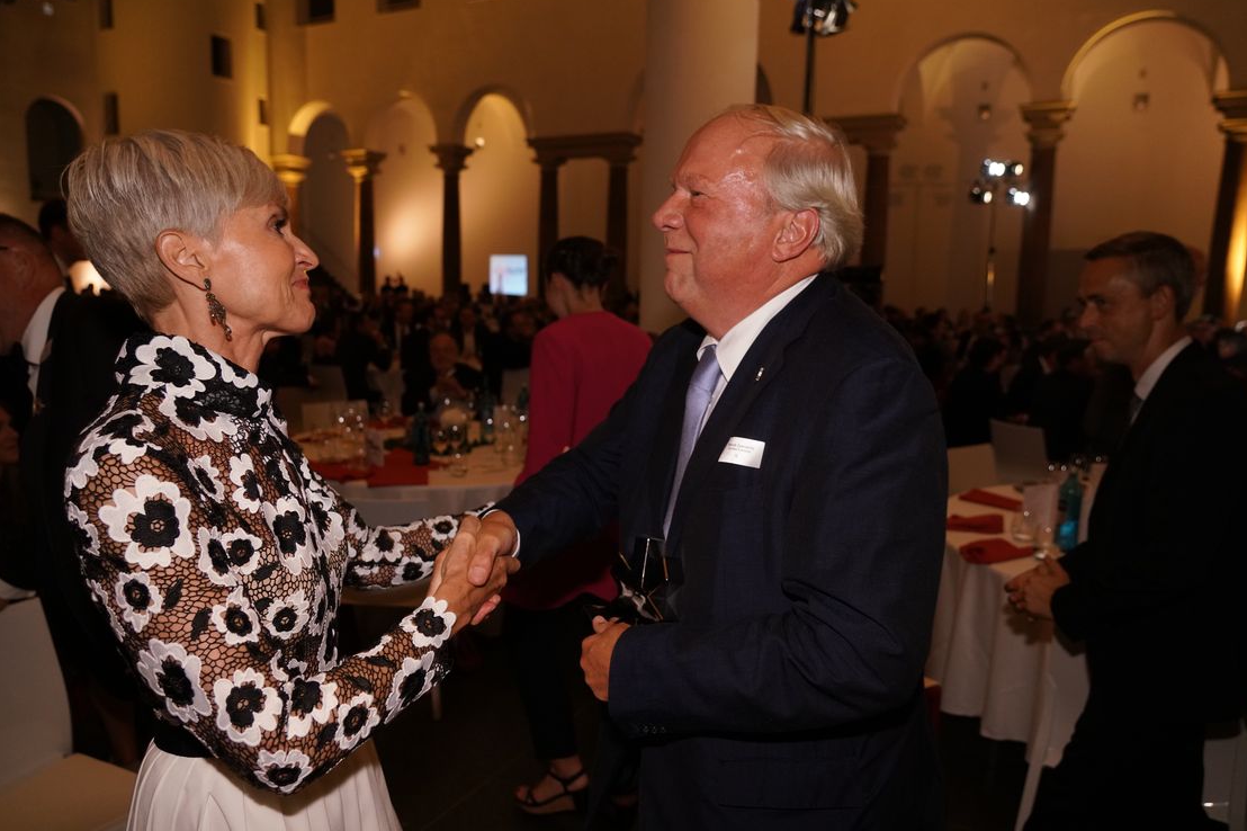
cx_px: 619
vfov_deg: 49.5
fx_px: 900
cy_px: 417
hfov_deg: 69.4
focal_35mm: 26
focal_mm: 24
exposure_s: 1/160
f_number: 4
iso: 2500
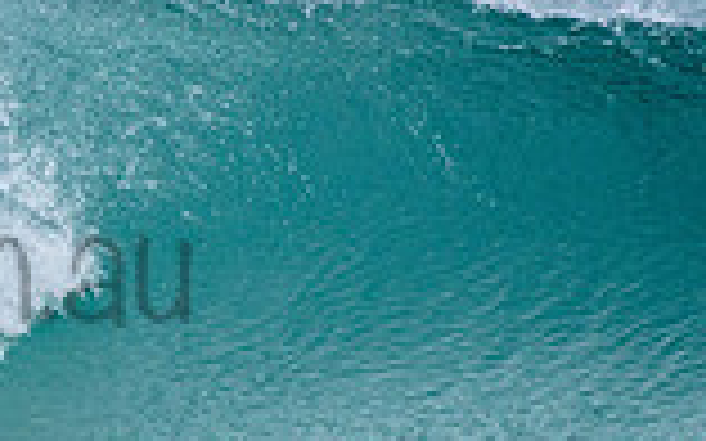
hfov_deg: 1.1
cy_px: 218
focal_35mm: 1881
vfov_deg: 0.7
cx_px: -283
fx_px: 36179
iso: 280
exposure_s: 1/2000
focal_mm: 500
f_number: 5.6
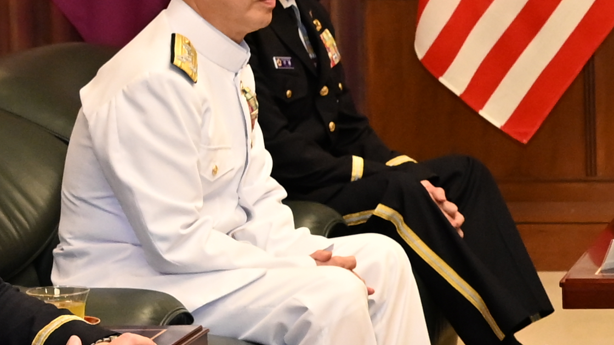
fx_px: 2670
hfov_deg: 12.3
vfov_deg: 7.4
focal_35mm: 164
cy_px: 198
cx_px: 996
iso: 2500
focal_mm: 29
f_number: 5.6
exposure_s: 1/200
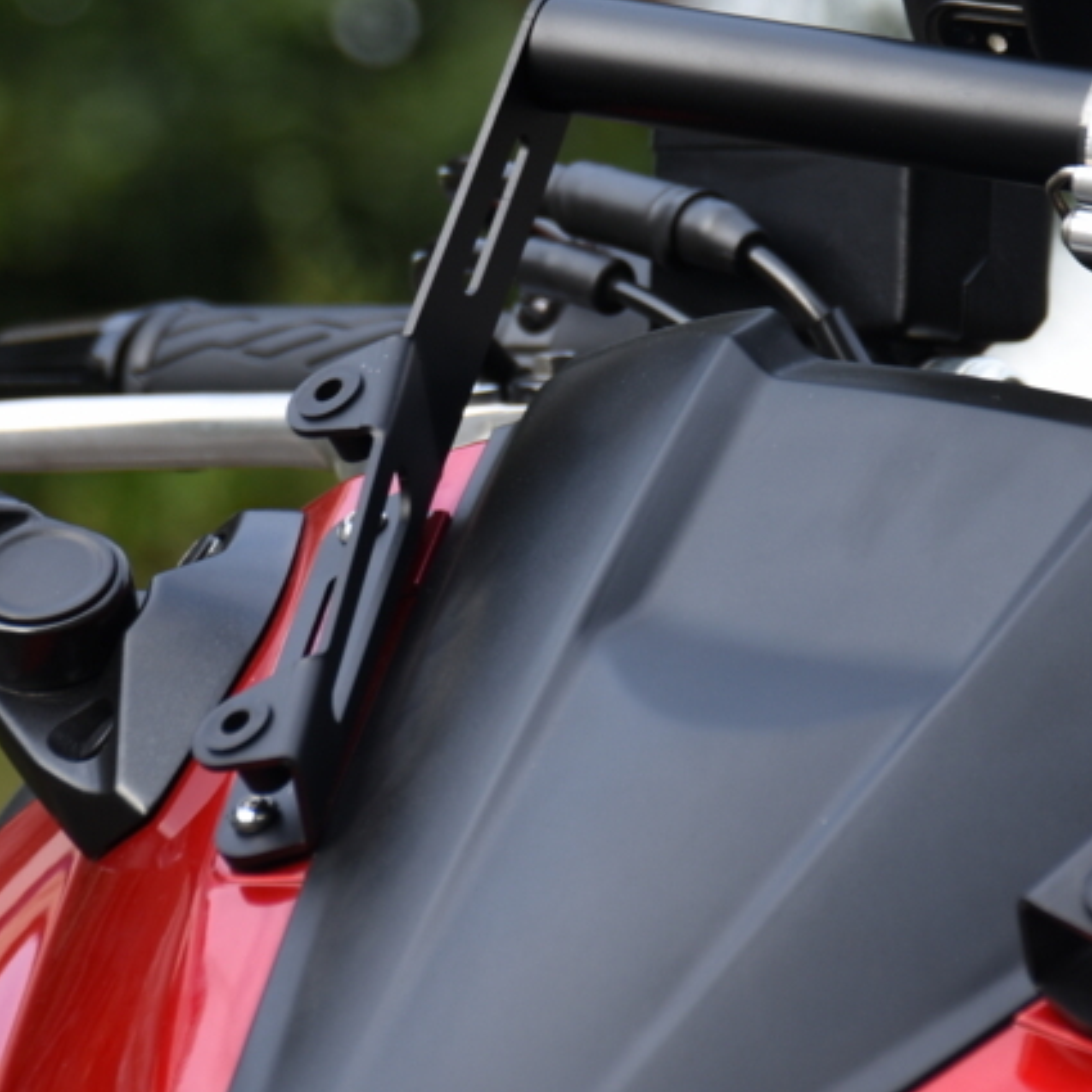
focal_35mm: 399
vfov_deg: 4.4
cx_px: 740
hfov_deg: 4.4
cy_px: 261
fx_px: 14240
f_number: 6
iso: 160
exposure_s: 1/160
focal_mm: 130
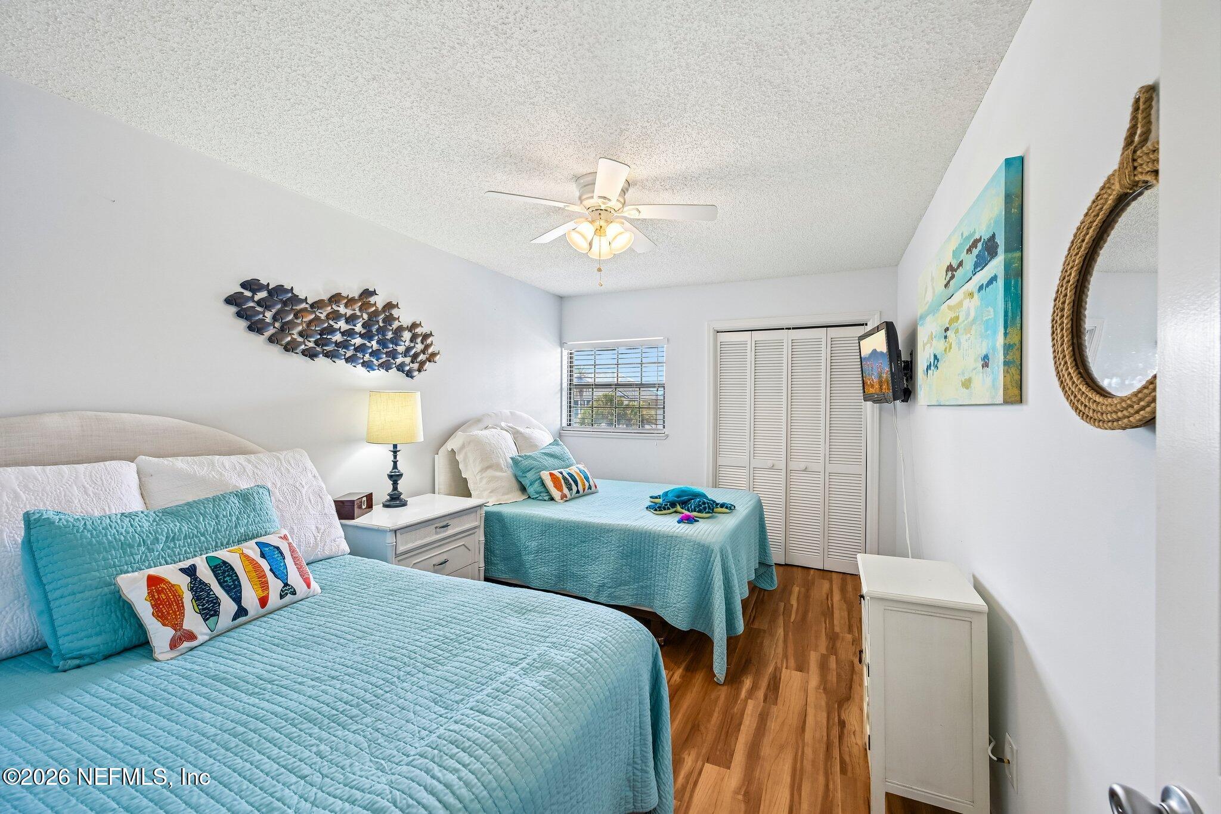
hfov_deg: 104.3
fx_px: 475
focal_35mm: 14
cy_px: 407
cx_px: 610
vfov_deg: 81.2
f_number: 8
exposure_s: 1/15
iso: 360
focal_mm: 14
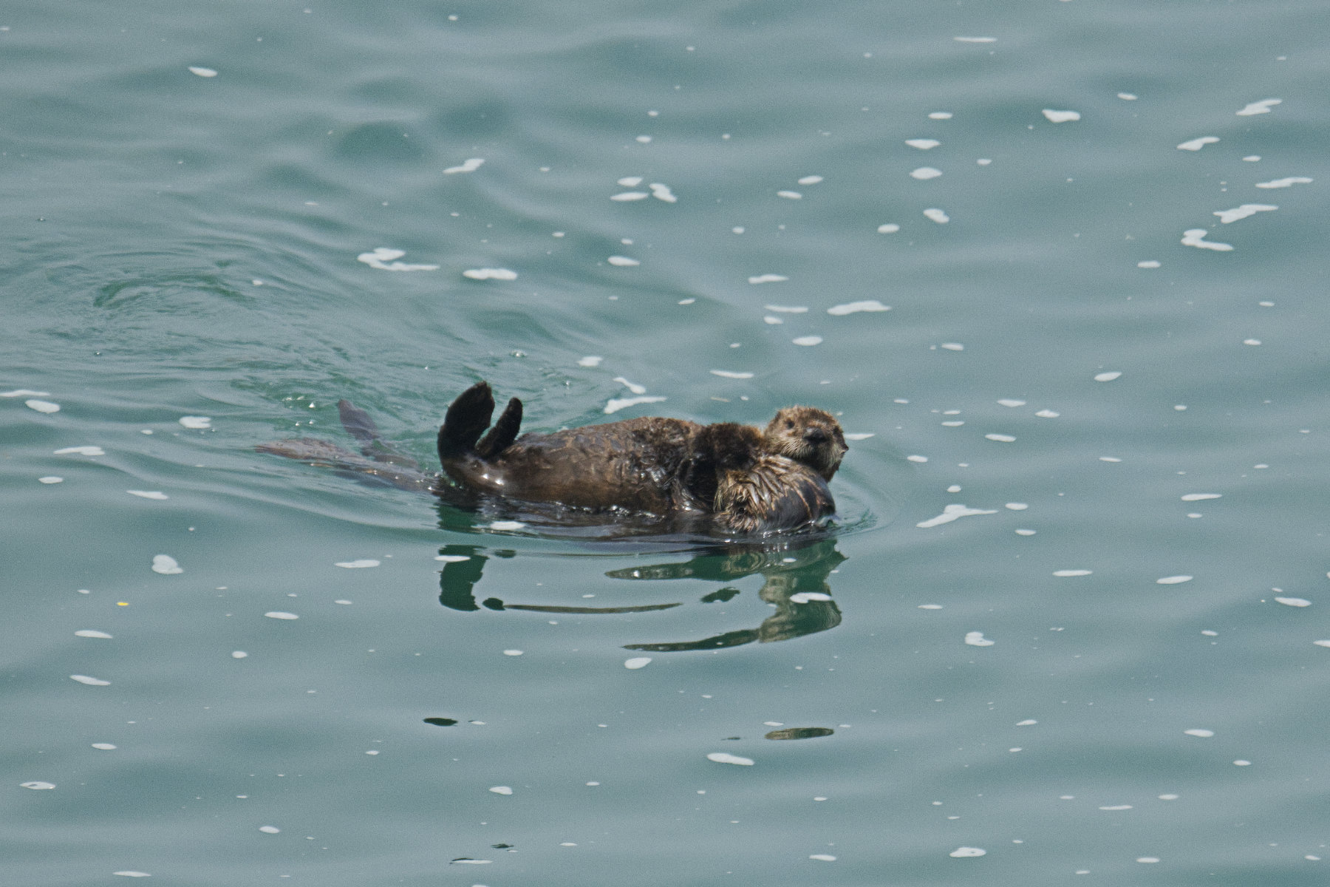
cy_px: 444
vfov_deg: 2.2
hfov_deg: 3.3
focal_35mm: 631
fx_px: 23310
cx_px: 665
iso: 250
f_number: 6.3
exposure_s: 1/500
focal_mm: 420.9
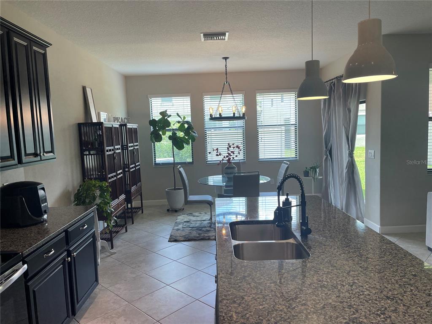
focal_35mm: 25
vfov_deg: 54.9
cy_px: 162
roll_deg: +2.4
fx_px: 312
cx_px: 216
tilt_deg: -5.3
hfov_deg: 69.4
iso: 50
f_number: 1.6
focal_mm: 5.1
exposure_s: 1/120
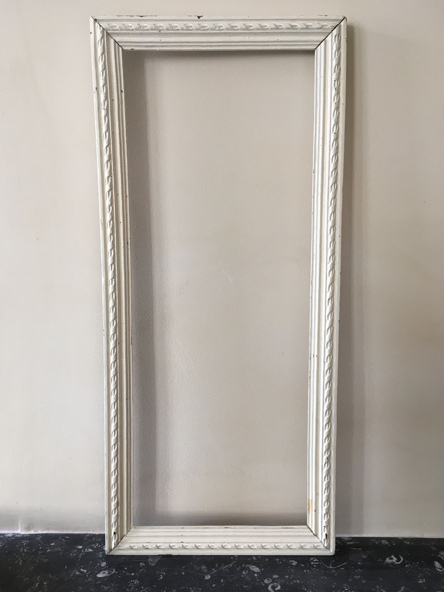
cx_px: 222
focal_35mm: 29
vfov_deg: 61.7
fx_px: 496
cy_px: 296
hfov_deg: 48.2
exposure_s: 1/33
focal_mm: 4.15
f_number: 2.2
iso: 40
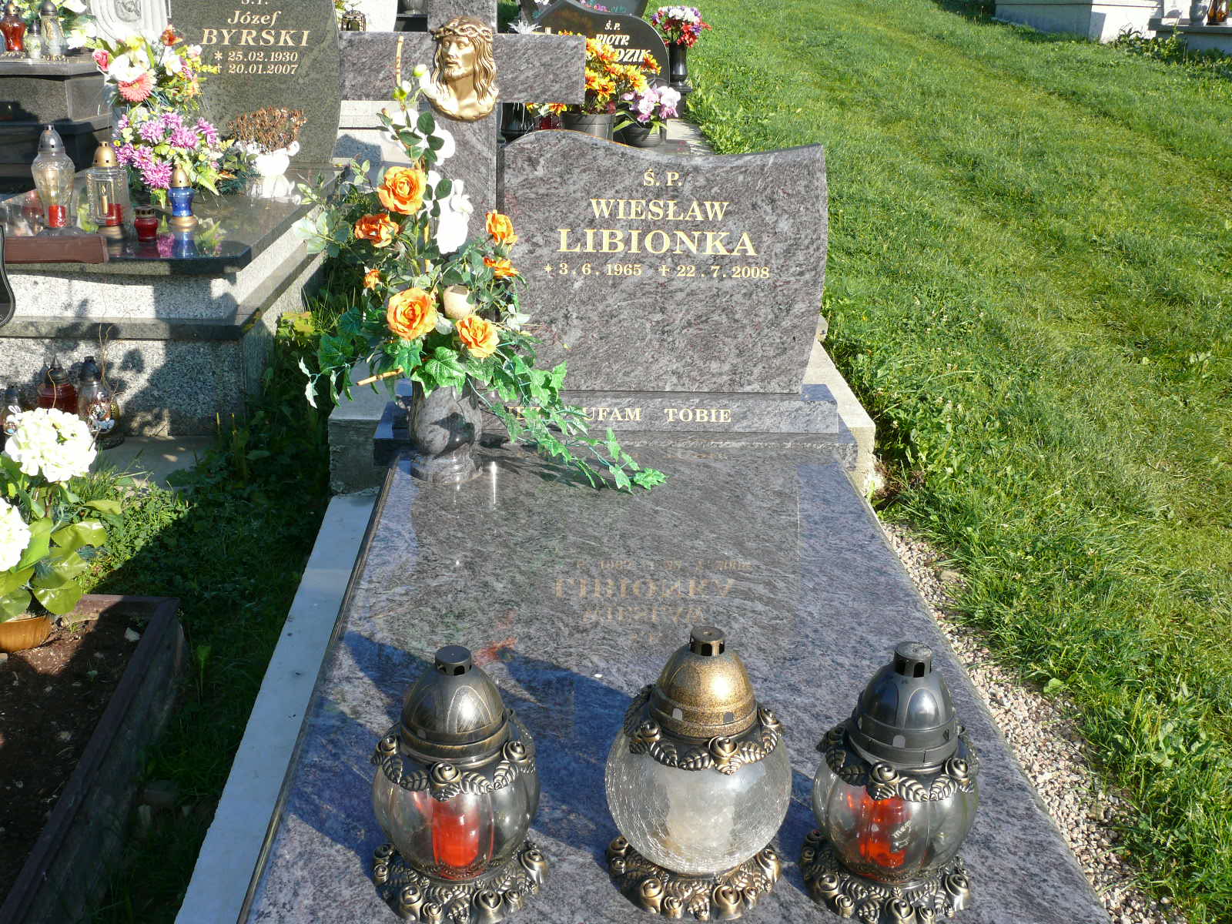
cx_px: 616
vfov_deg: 40.7
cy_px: 462
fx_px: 1246
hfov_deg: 52.6
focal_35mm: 35
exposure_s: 1/250
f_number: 5
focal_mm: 7.4
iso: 100
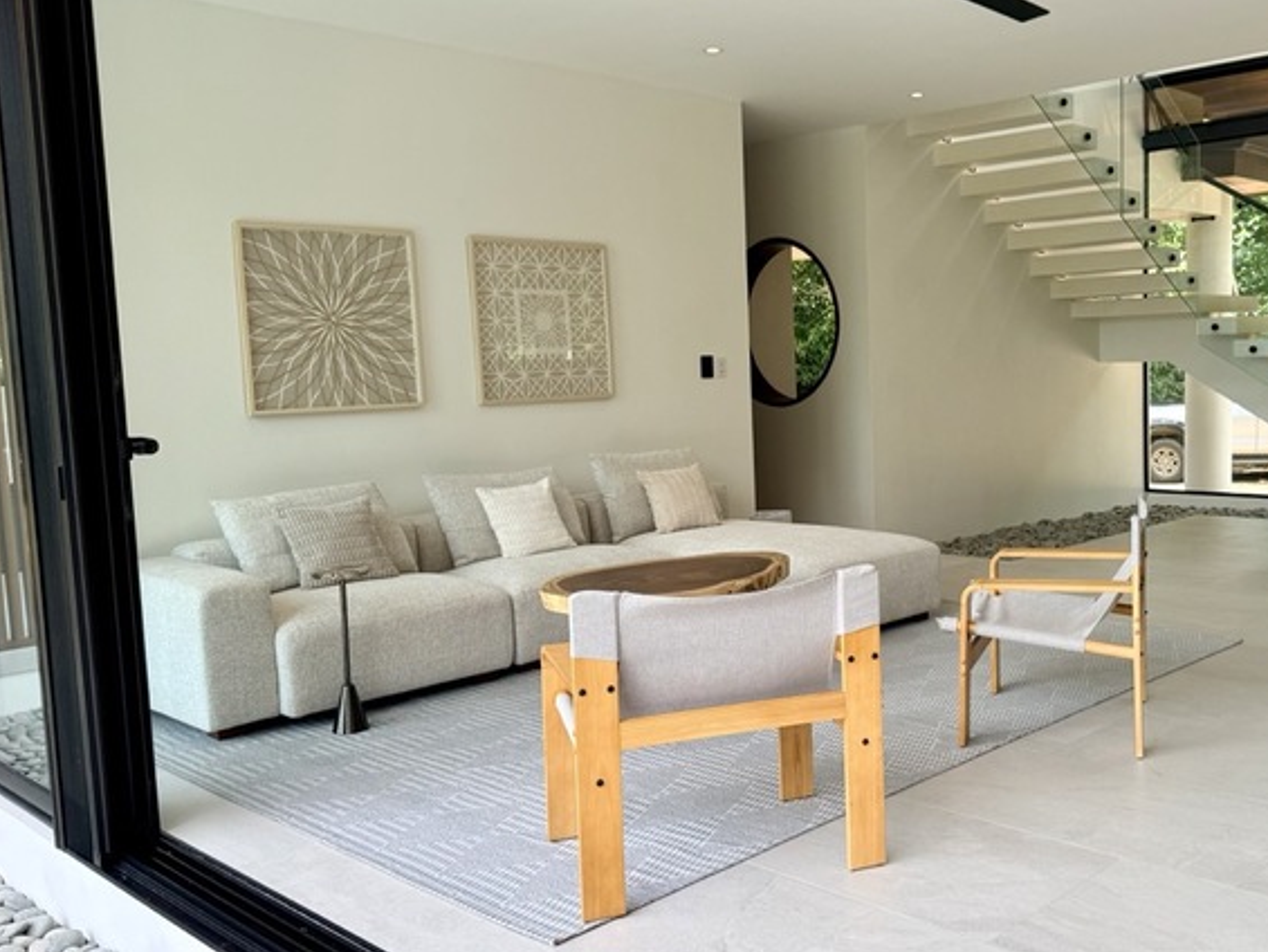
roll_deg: +1.6
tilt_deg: -5.5
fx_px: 1246
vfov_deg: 41.8
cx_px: 871
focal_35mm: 34
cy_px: 476
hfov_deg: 52.6
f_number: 1.78
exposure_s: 1/750
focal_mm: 6.76
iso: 80
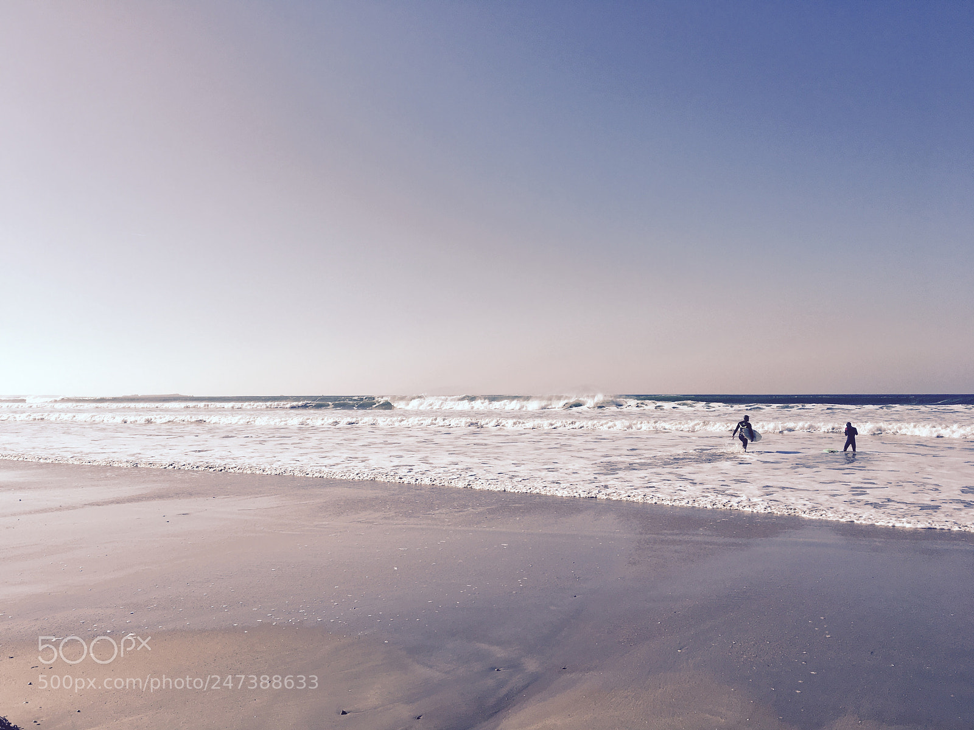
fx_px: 816
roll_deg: -0.4
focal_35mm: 29
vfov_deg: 48.2
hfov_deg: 61.7
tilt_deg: +2.1
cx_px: 487
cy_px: 365
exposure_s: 1/3344
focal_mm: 4.15
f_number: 2.2
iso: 25
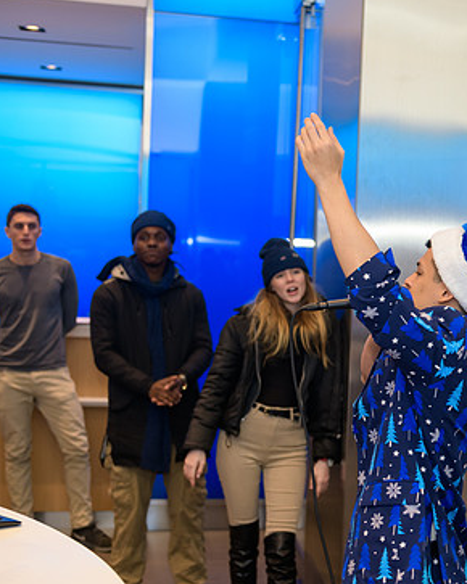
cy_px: 305
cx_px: 398
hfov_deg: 22.7
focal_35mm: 66
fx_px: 1141
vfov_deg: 28.7
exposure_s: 1/125
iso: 400
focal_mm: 44
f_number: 3.2
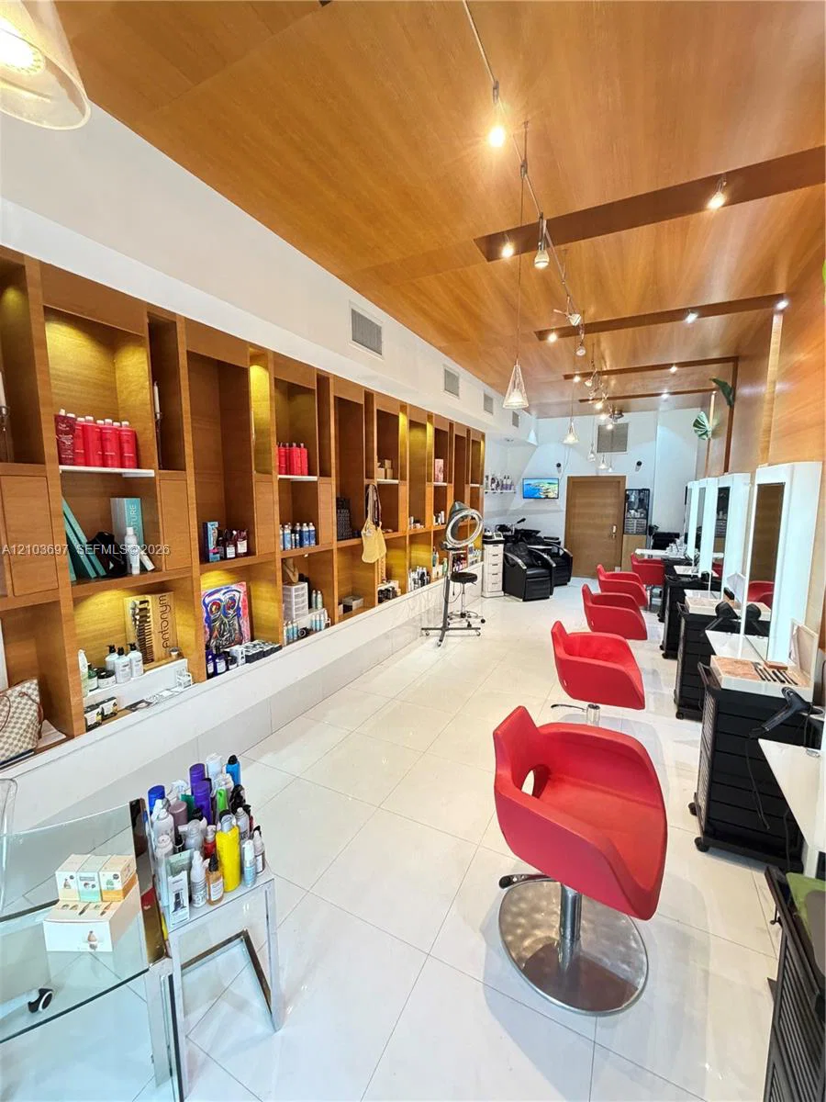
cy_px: 551
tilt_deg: -7.8
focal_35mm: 14
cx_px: 413
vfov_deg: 102.1
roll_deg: -0.7
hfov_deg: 85.7
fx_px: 445
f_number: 2.2
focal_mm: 2.22
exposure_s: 1/60
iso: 500
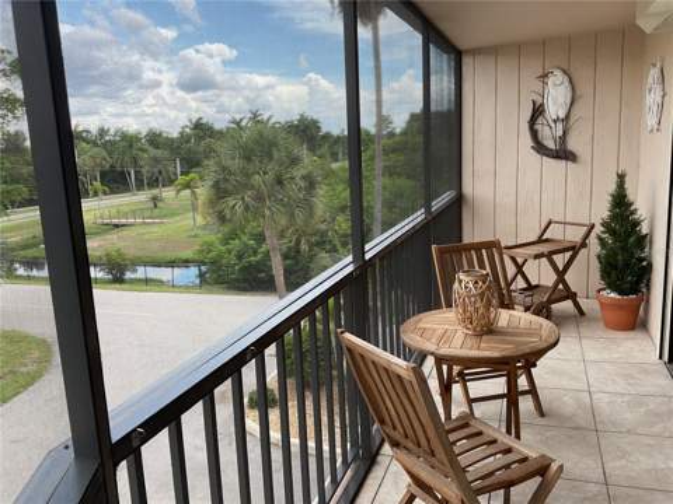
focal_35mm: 29
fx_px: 564
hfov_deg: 61.7
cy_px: 252
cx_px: 336
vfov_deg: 48.2
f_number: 1.8
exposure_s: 1/182
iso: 16
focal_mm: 3
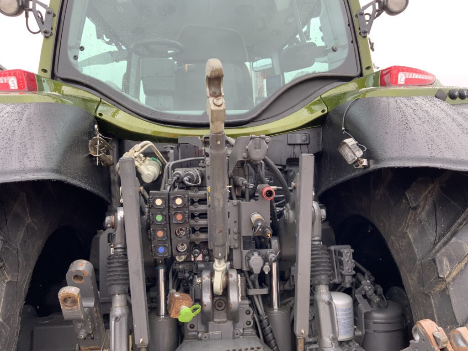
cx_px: 234
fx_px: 392
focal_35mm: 29
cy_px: 176
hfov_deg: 61.7
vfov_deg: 48.2
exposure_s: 1/158
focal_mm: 3
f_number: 1.8
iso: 16
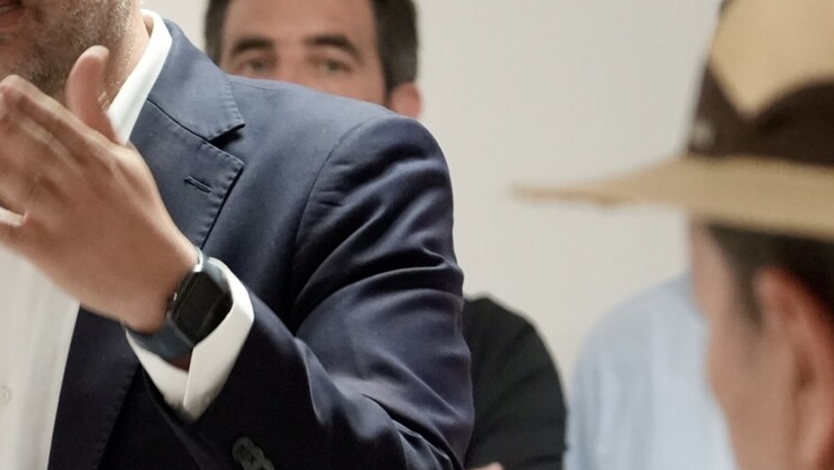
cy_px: 360
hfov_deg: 5.6
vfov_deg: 3.2
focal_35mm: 382
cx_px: 52
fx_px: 8450
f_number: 4
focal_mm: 105
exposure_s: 1/160
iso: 4000
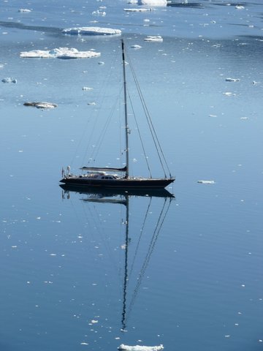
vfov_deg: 9.8
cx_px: 132
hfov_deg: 7.4
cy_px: 176
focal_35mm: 202
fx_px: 2046
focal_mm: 42.7
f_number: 7.1
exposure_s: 1/500
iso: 100
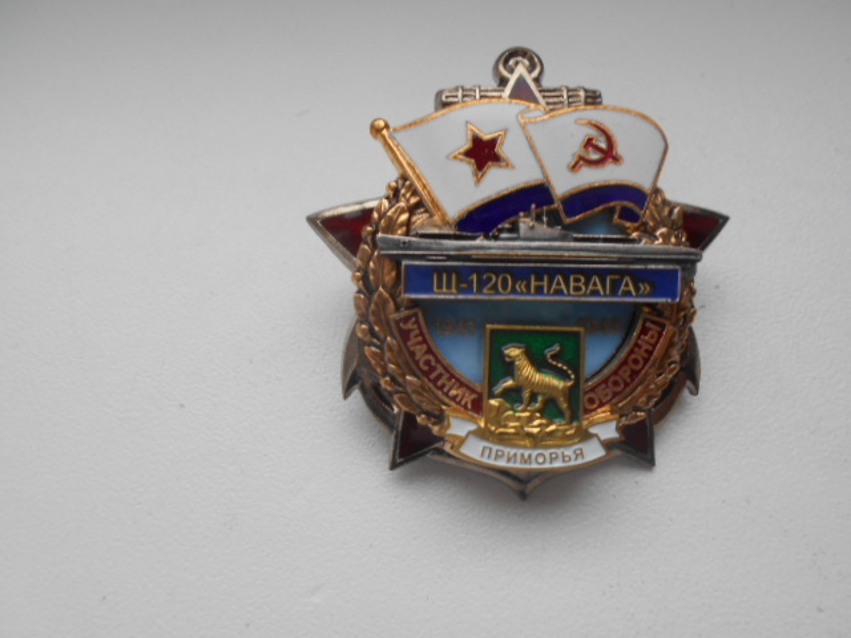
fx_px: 639
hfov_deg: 67.3
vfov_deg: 53.1
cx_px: 426
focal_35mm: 26
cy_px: 319
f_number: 3.2
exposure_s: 1/30
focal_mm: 4.6
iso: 140
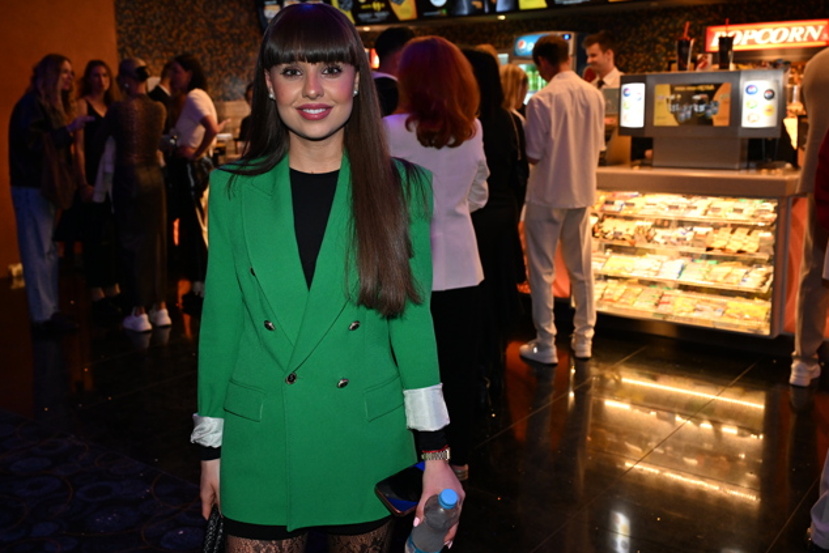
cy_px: 255
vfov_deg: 35.5
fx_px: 865
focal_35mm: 38
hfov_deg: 51.2
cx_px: 392
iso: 3200
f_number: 5
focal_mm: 34.5
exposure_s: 1/160
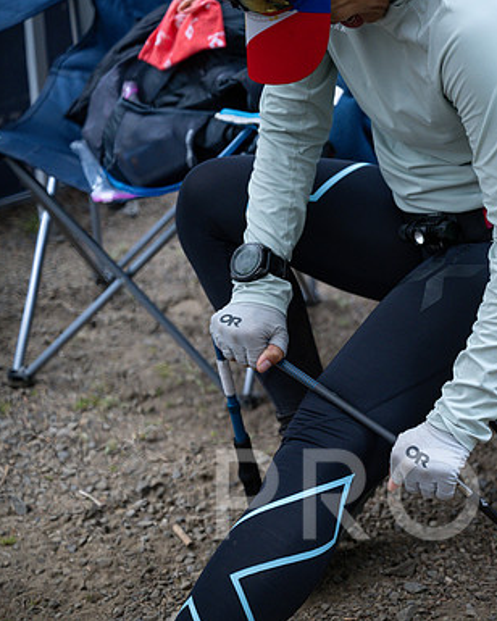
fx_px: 1820
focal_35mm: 99
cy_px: 310
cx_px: 447
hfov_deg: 15.4
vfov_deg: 19.4
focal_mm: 70
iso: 1250
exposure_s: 1/250
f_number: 2.8
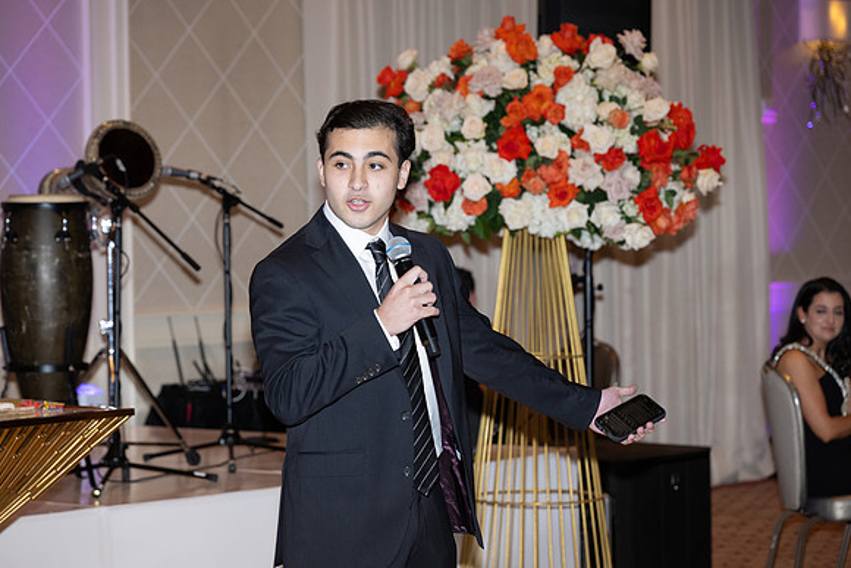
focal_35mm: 120
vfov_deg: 11.4
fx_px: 2837
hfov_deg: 17.1
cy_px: 284
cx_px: 426
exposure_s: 1/100
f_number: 5.6
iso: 800
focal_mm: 120
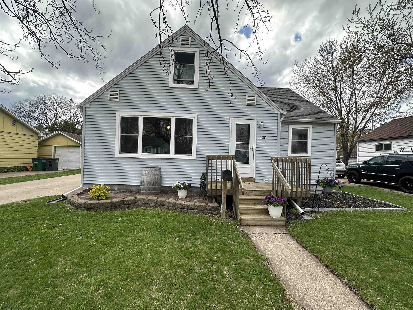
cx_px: 206
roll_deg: -3.5
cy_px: 155
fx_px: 167
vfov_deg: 85.7
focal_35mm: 14
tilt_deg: +1.6
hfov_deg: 102.1
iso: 40
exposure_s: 1/509
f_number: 2.2
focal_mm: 2.22
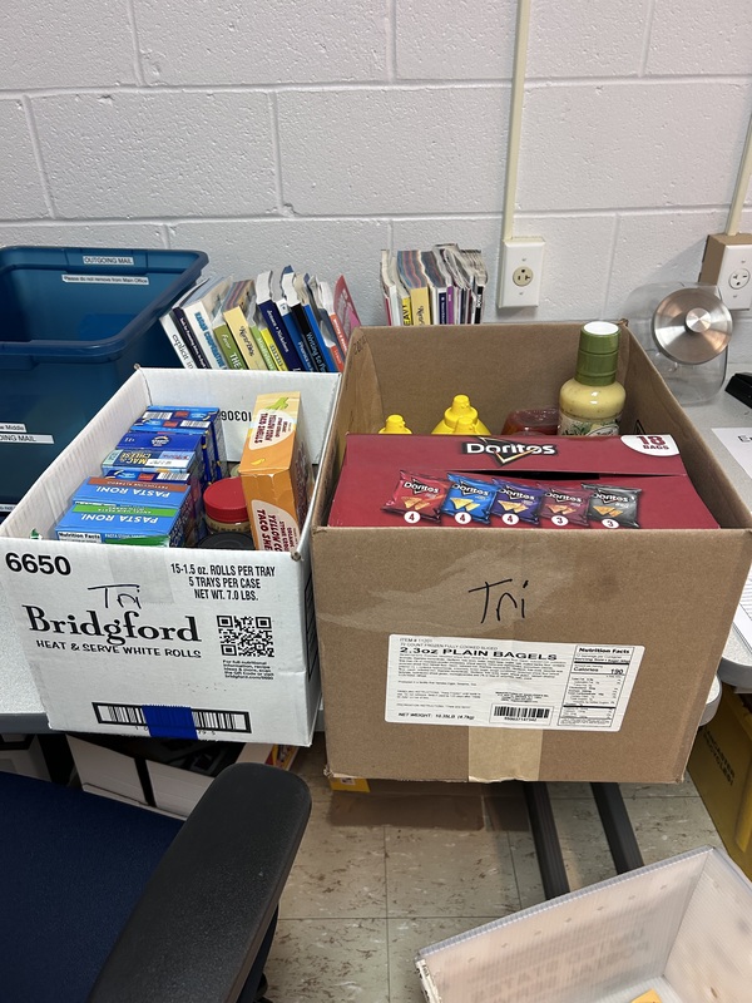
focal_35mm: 26
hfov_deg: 53.1
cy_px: 502
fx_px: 753
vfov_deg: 67.3
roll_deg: +2.1
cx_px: 376
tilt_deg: -31.9
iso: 160
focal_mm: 5.7
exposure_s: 1/60
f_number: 1.5
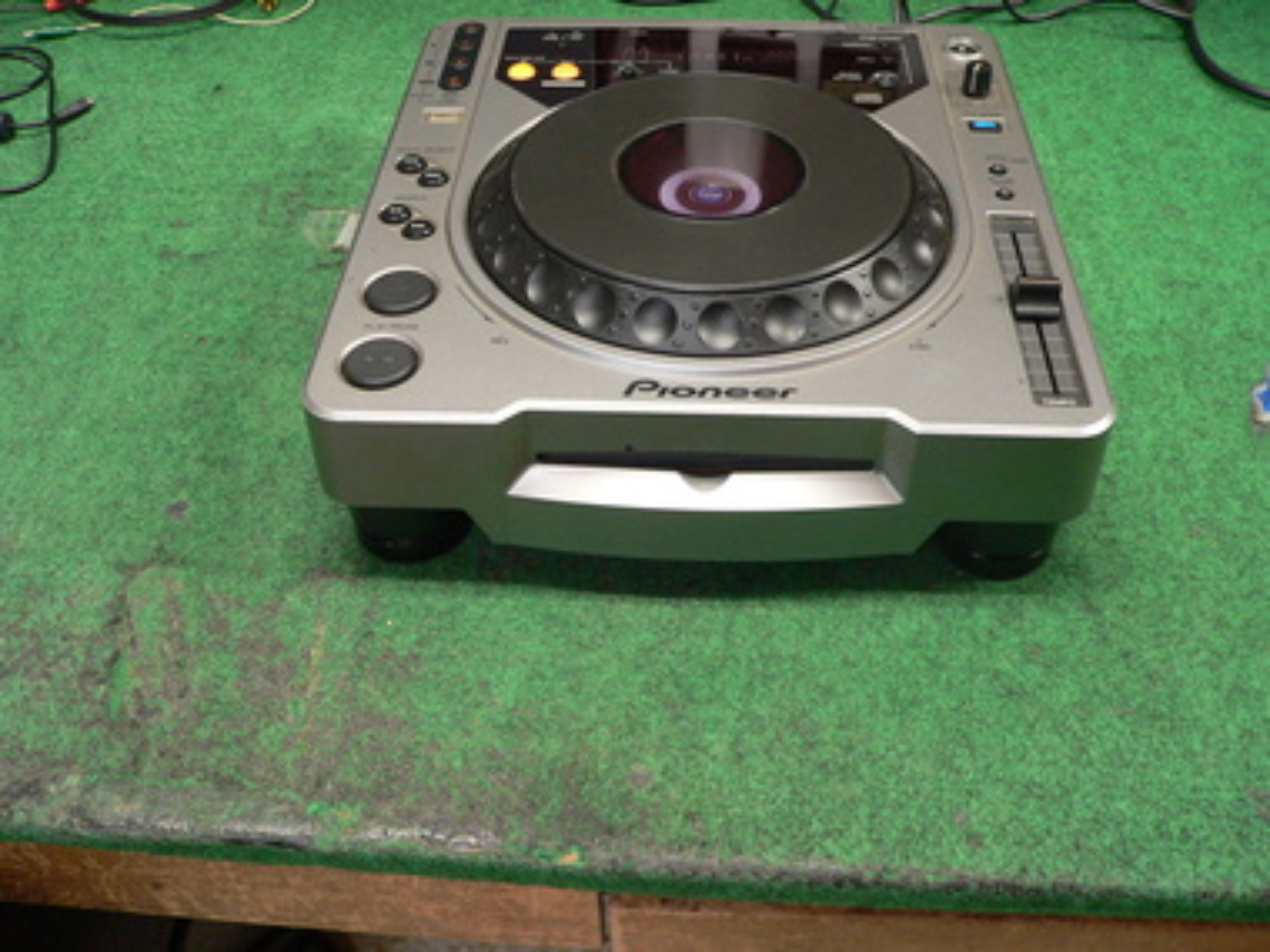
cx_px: 635
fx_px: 1321
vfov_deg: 39.7
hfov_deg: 51.4
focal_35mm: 36
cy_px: 476
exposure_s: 1/13
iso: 200
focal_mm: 6
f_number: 2.8
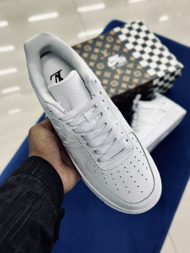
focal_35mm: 51
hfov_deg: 28.6
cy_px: 127
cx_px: 94
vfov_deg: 37.5
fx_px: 373
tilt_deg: -58.6
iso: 64
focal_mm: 6.86
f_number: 1.78
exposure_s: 1/112
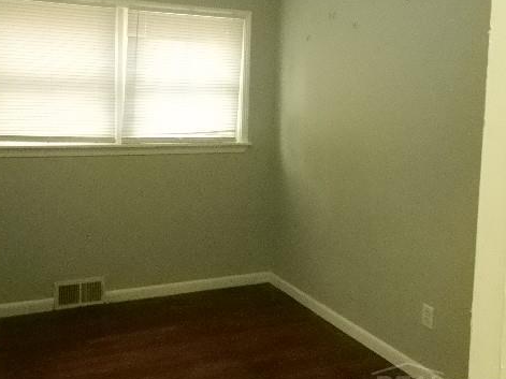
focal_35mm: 34
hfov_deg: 53.5
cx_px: 197
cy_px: 145
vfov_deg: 41.5
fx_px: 497
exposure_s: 1/100
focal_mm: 4.5
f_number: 3.5
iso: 3200
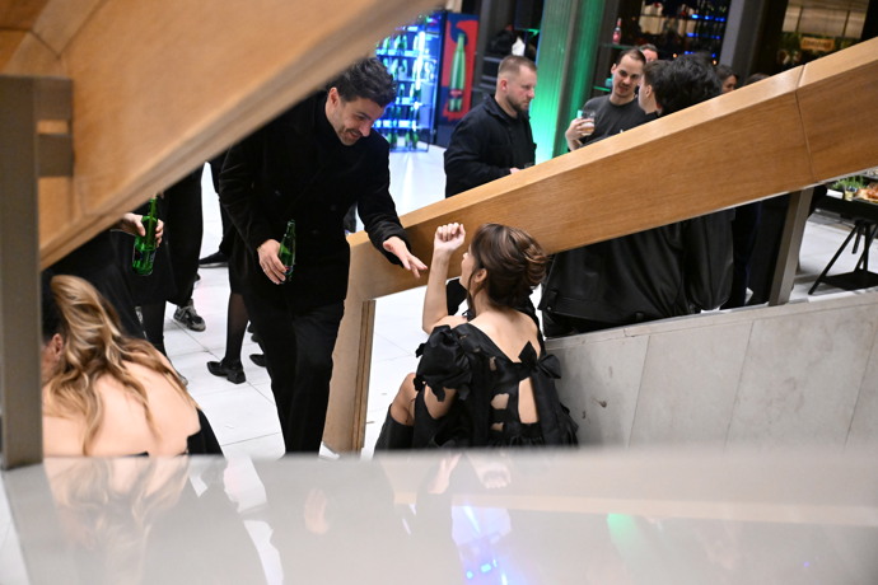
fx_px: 878
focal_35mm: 36
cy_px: 292
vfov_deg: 36.9
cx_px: 439
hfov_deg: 53.1
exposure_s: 1/320
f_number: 2.8
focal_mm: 36
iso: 12800
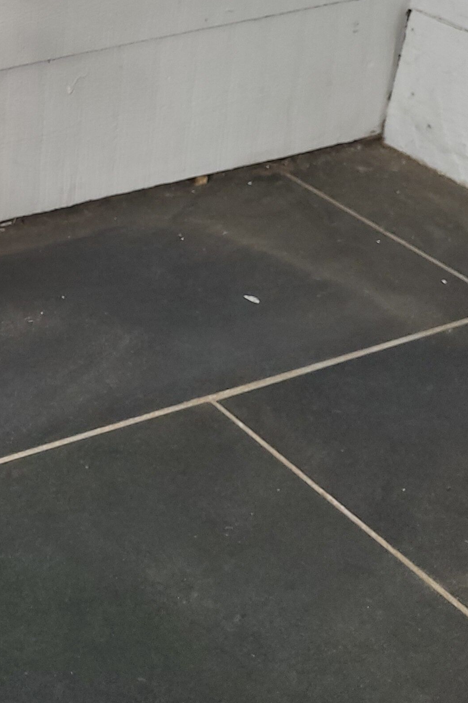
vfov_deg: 28.7
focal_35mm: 69
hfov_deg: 17.0
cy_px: 148
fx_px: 1346
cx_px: -318
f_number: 1.8
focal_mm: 5.4
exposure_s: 1/50
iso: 64
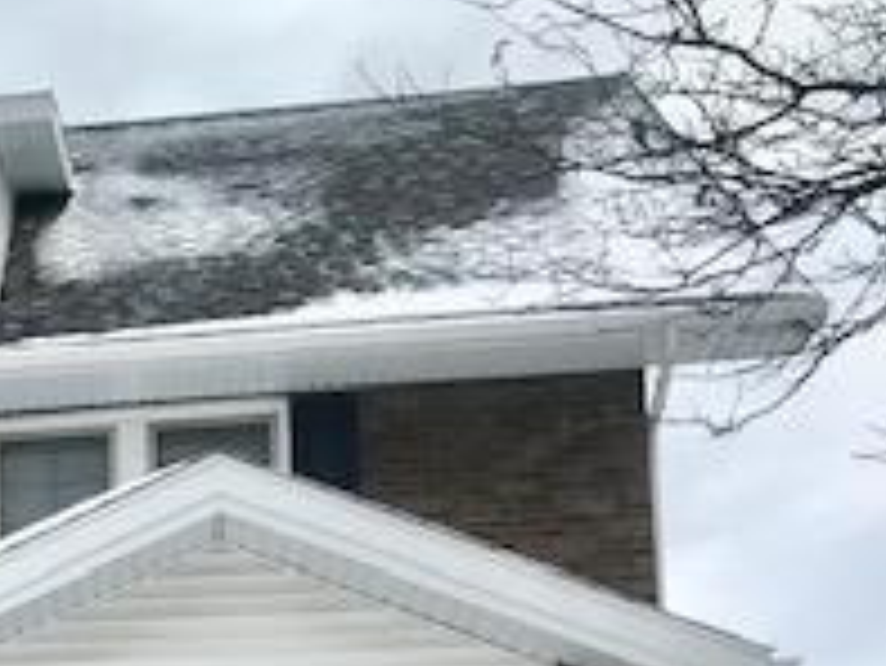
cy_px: 936
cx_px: -373
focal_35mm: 91
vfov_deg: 15.3
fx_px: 2331
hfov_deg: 19.3
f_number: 1.8
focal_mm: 3.99
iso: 20
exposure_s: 1/1623
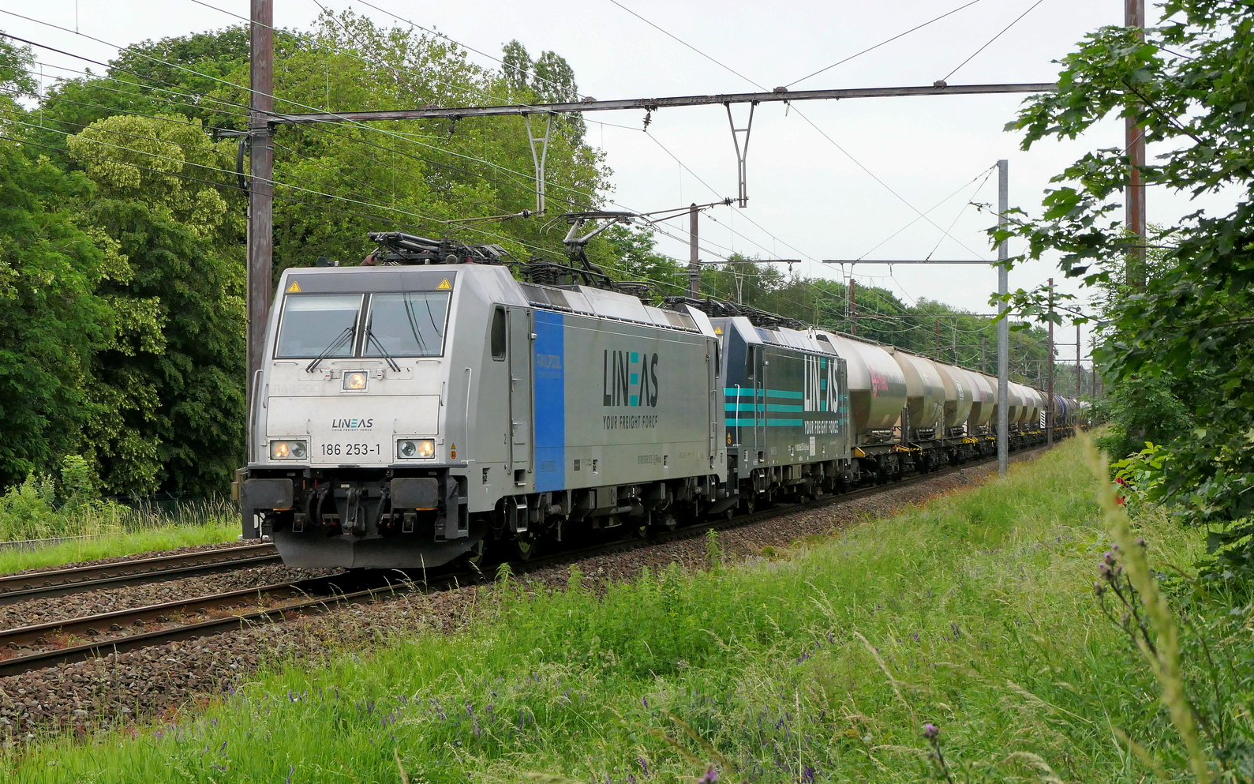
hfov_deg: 26.1
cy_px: 384
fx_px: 2700
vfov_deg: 16.5
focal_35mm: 79
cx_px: 628
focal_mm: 28.4
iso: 1000
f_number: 7.1
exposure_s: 1/800
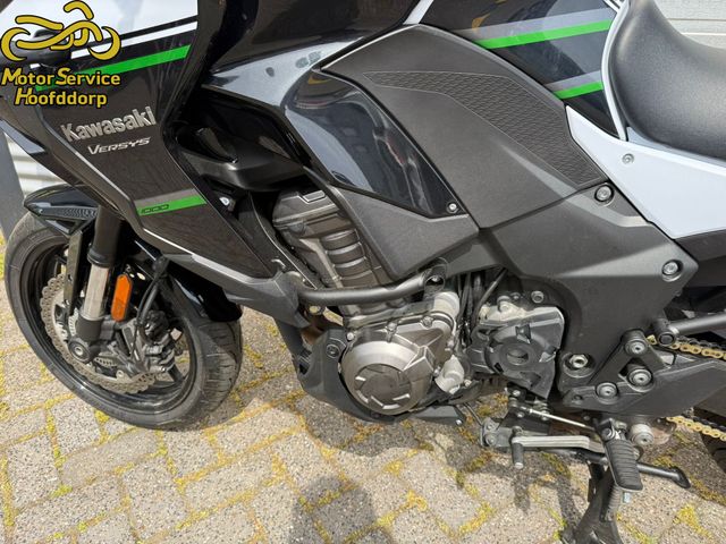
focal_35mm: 24
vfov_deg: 56.8
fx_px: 503
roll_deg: +1.3
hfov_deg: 71.6
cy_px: 272
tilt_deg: -26.1
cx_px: 363
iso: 80
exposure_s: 1/1211
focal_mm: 6.76
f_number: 1.78
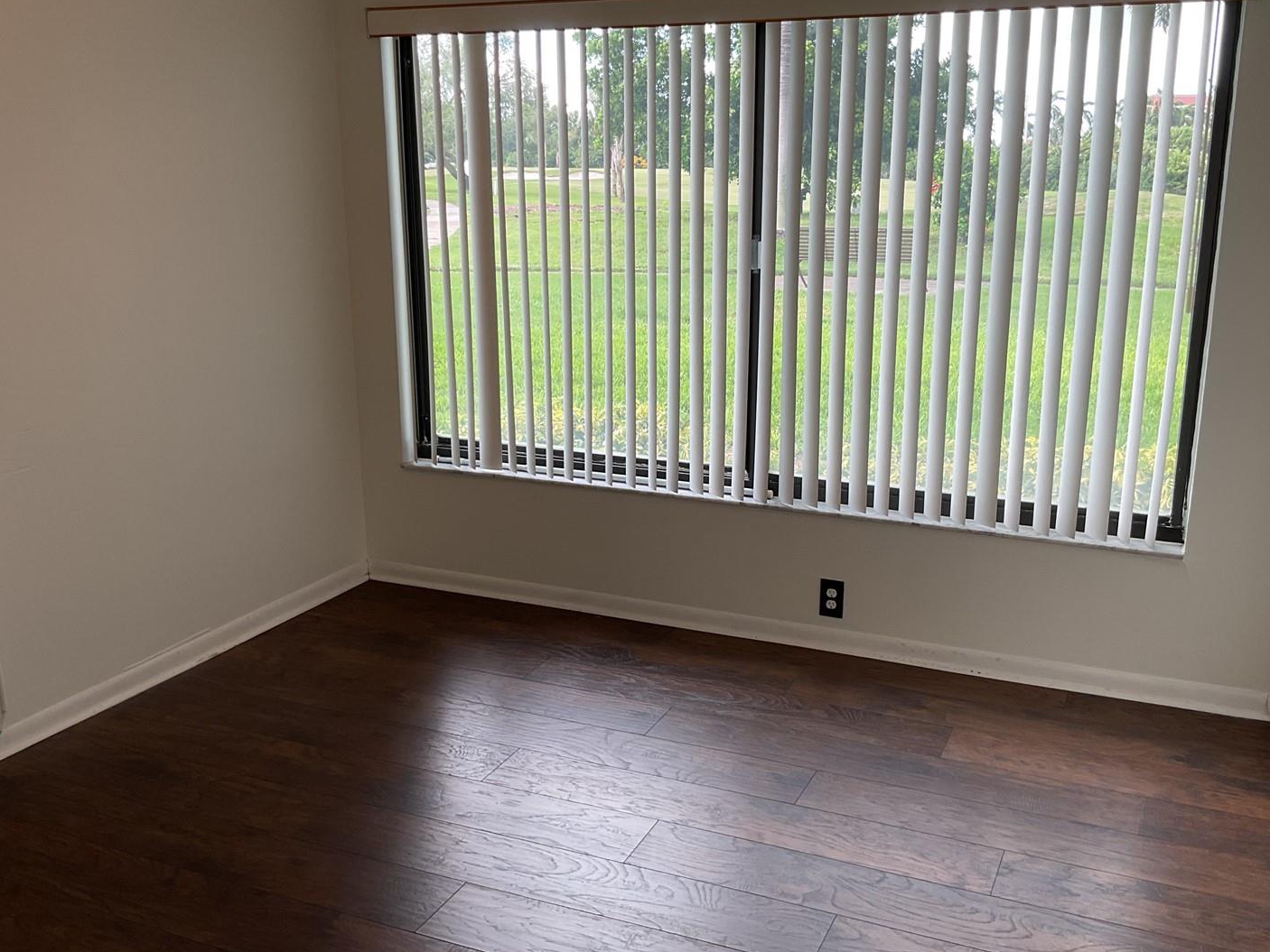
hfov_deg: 55.3
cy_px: 466
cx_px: 692
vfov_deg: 43.0
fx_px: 1211
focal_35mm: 33
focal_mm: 3
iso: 25
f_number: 1.8
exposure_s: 1/120
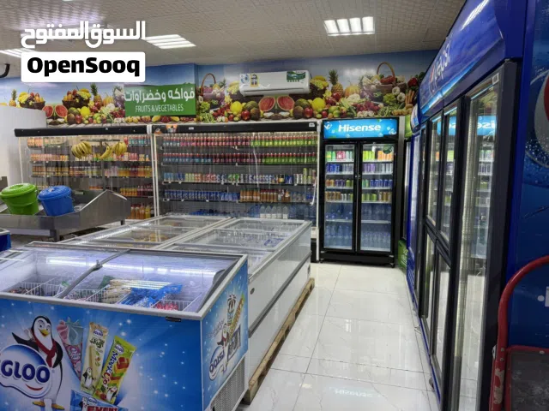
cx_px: 274
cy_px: 206
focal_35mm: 24
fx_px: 381
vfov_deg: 56.8
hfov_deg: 71.6
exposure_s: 1/100
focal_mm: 6.76
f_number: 1.78
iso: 80
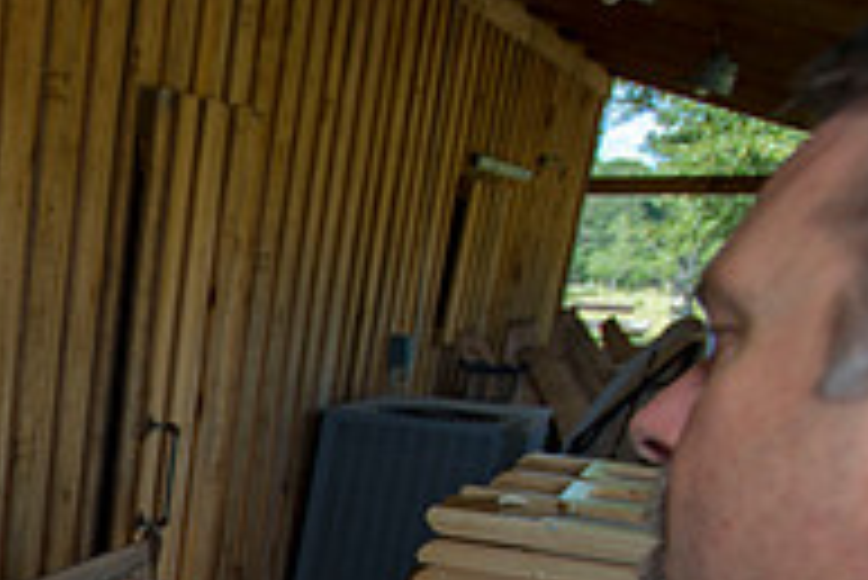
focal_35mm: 66
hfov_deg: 25.6
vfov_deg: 18.4
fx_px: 1592
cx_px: -297
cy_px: 859
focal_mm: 22
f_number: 4.5
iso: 160
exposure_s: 1/160
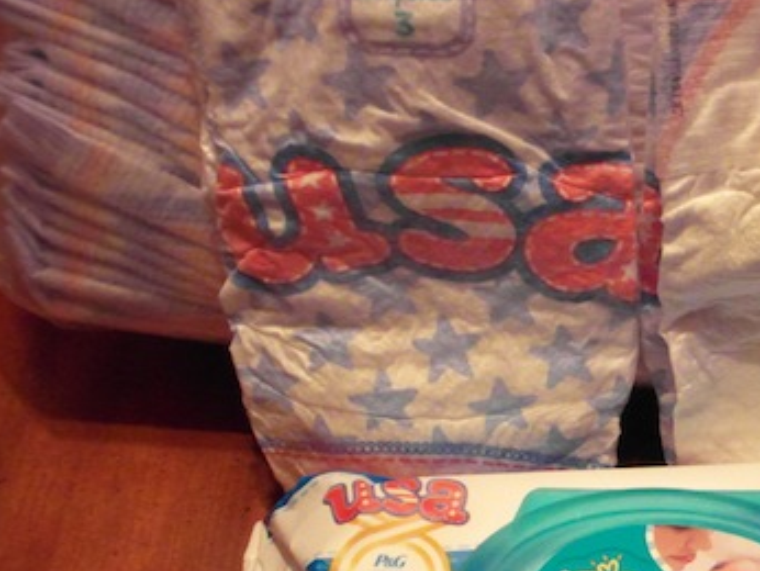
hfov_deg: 26.6
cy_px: 404
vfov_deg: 20.6
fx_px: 1560
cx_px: 652
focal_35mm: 71
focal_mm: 6.8
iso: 1600
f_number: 5.8
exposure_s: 1/10
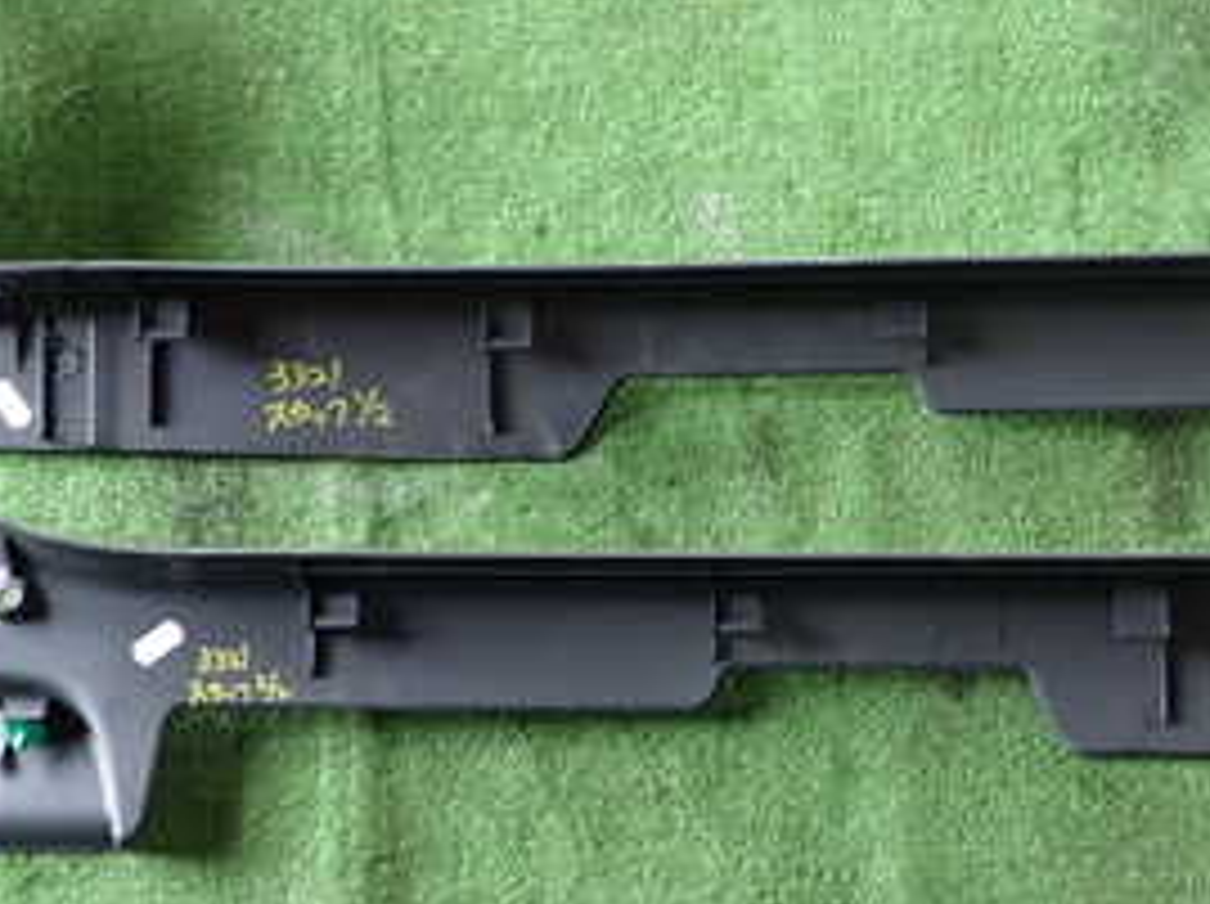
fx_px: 2339
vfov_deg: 21.9
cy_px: 450
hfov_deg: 28.7
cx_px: 873
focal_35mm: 67
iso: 200
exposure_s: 1/30
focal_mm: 5.4
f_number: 2.3
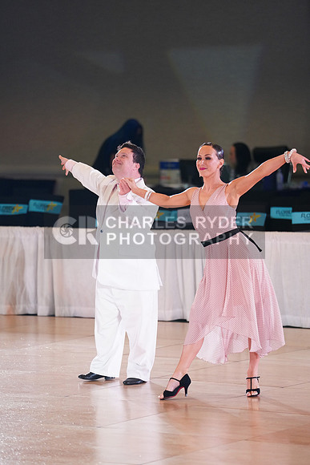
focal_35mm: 200
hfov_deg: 6.9
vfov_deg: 10.3
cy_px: 232
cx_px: 155
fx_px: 2582
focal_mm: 200
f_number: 2.8
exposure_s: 1/500
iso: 2500
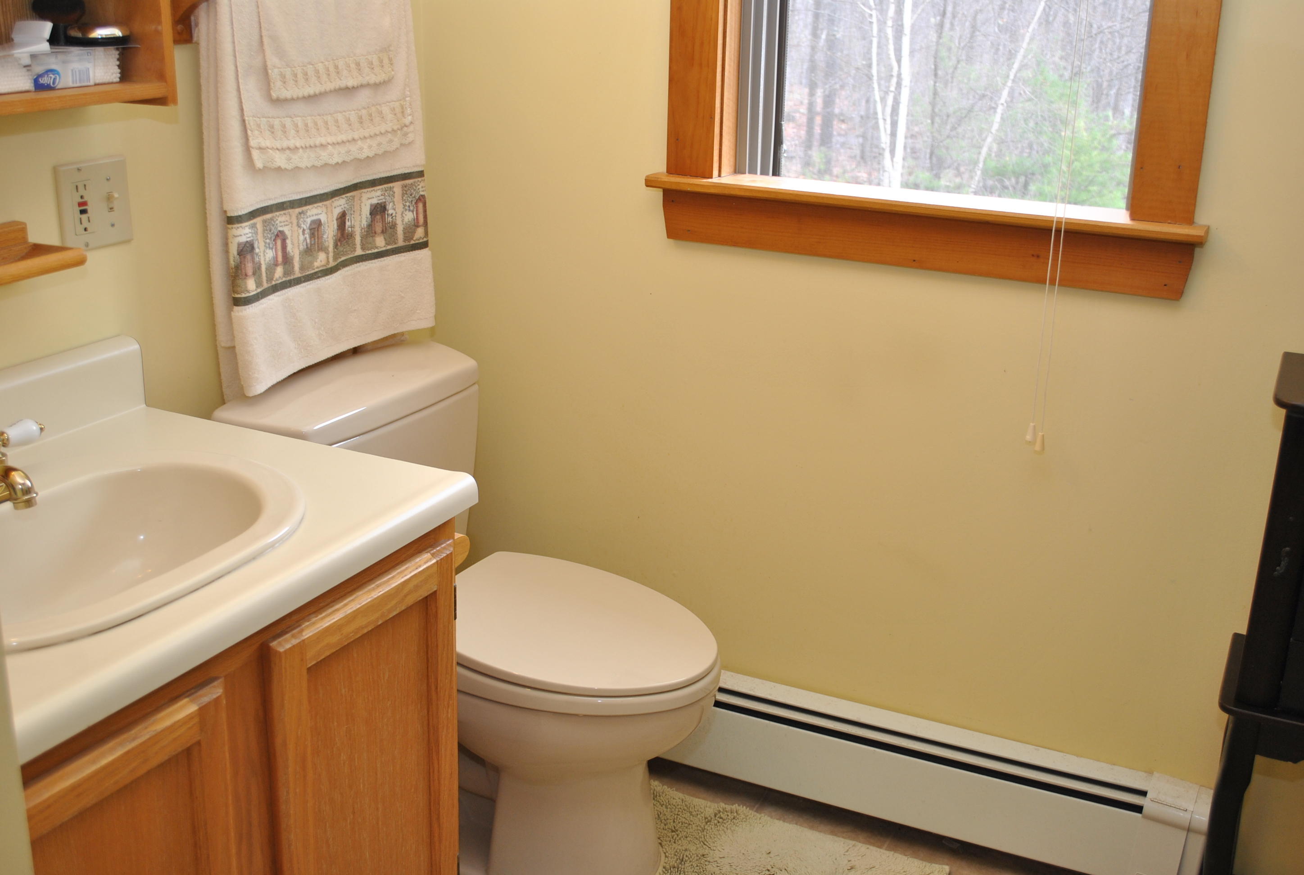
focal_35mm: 39
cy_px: 438
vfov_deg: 34.4
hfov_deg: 49.5
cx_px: 652
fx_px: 1416
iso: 200
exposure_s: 1/60
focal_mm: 26
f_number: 4.2
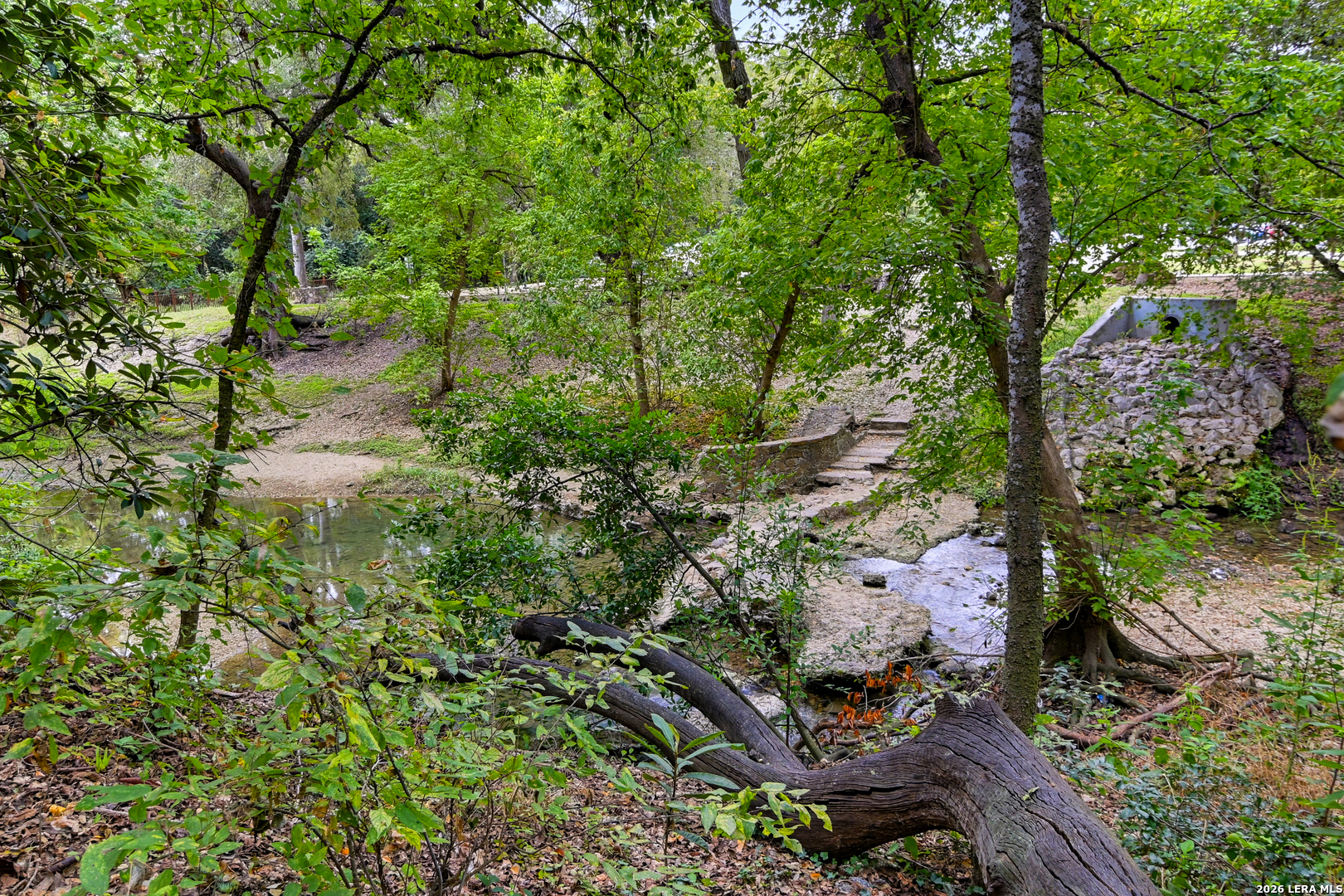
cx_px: 672
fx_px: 784
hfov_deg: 81.2
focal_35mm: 21
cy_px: 448
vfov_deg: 59.5
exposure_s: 1/13
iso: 125
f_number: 7.1
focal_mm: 14
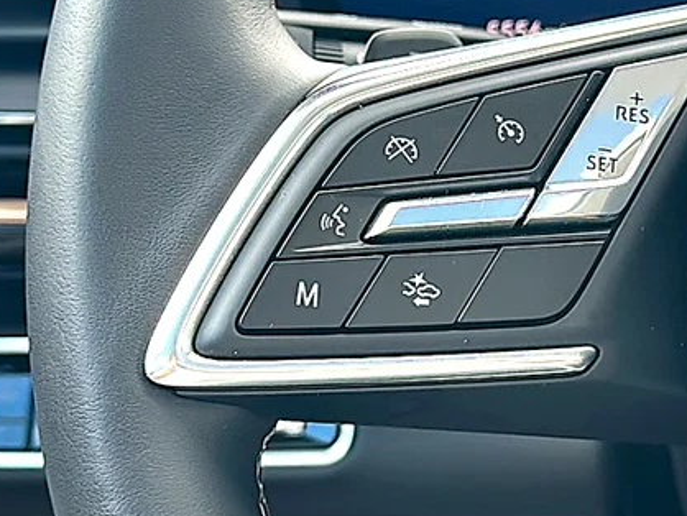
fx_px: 1430
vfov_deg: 20.4
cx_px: 472
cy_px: 183
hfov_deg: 26.8
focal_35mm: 72
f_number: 1.78
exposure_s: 1/306
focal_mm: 6.86
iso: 100
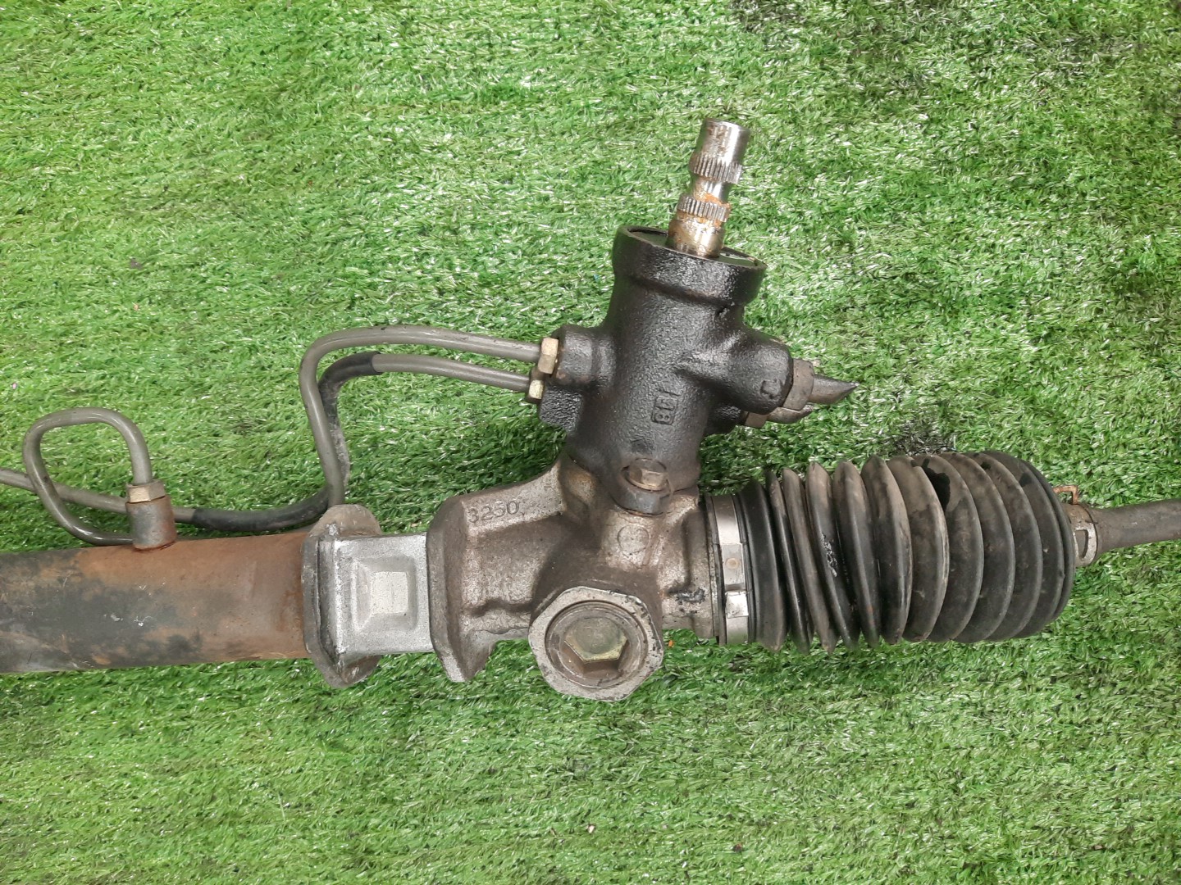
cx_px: 590
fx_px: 853
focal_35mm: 25
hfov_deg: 69.4
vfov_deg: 54.9
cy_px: 442
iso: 387
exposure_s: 1/50
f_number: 2
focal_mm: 4.6
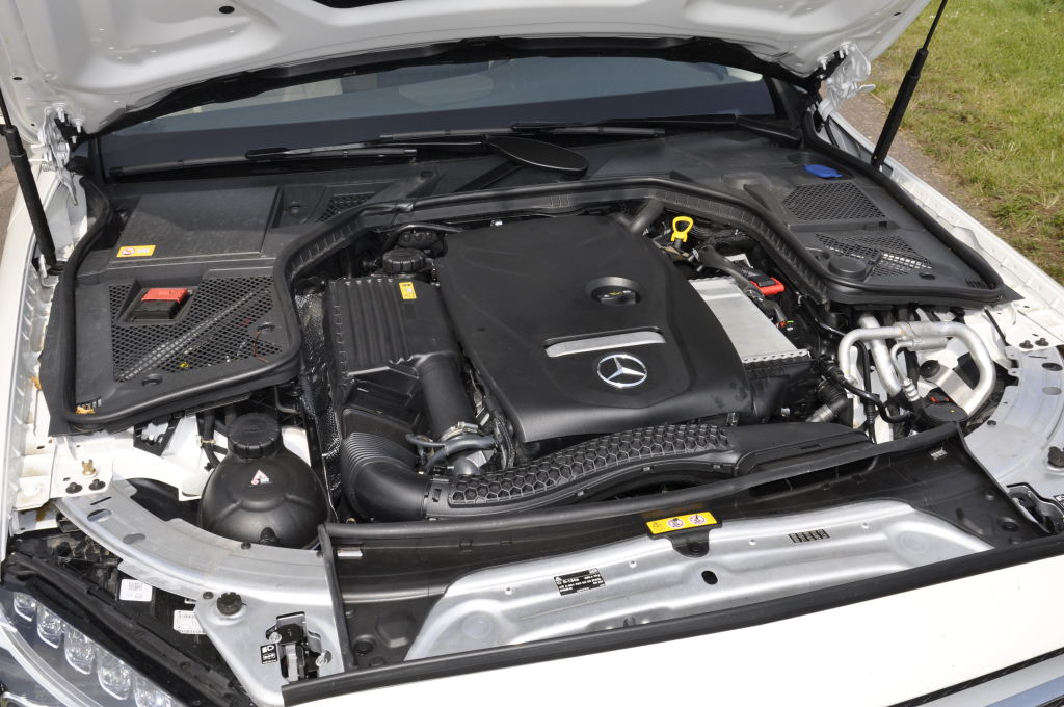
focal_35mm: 39
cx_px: 532
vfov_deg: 34.1
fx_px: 1151
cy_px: 354
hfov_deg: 49.6
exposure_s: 1/200
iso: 200
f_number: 13
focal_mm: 26
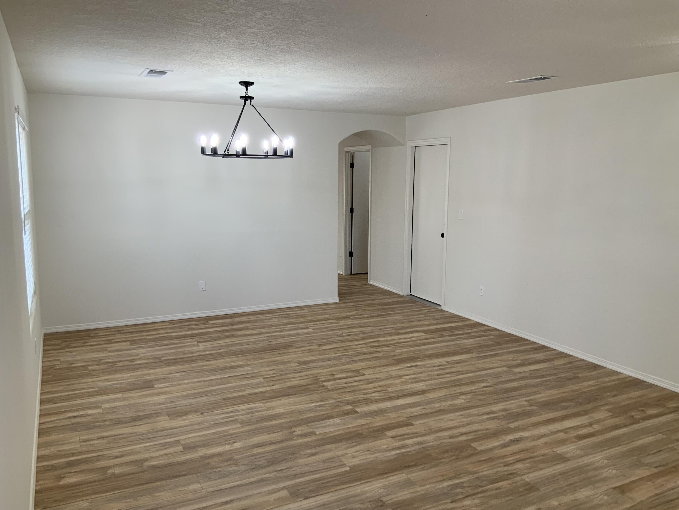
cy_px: 255
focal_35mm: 29
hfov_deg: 61.7
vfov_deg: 48.2
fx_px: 569
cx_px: 340
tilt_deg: -8.7
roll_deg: -0.1
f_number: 1.8
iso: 64
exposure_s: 1/120
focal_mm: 3
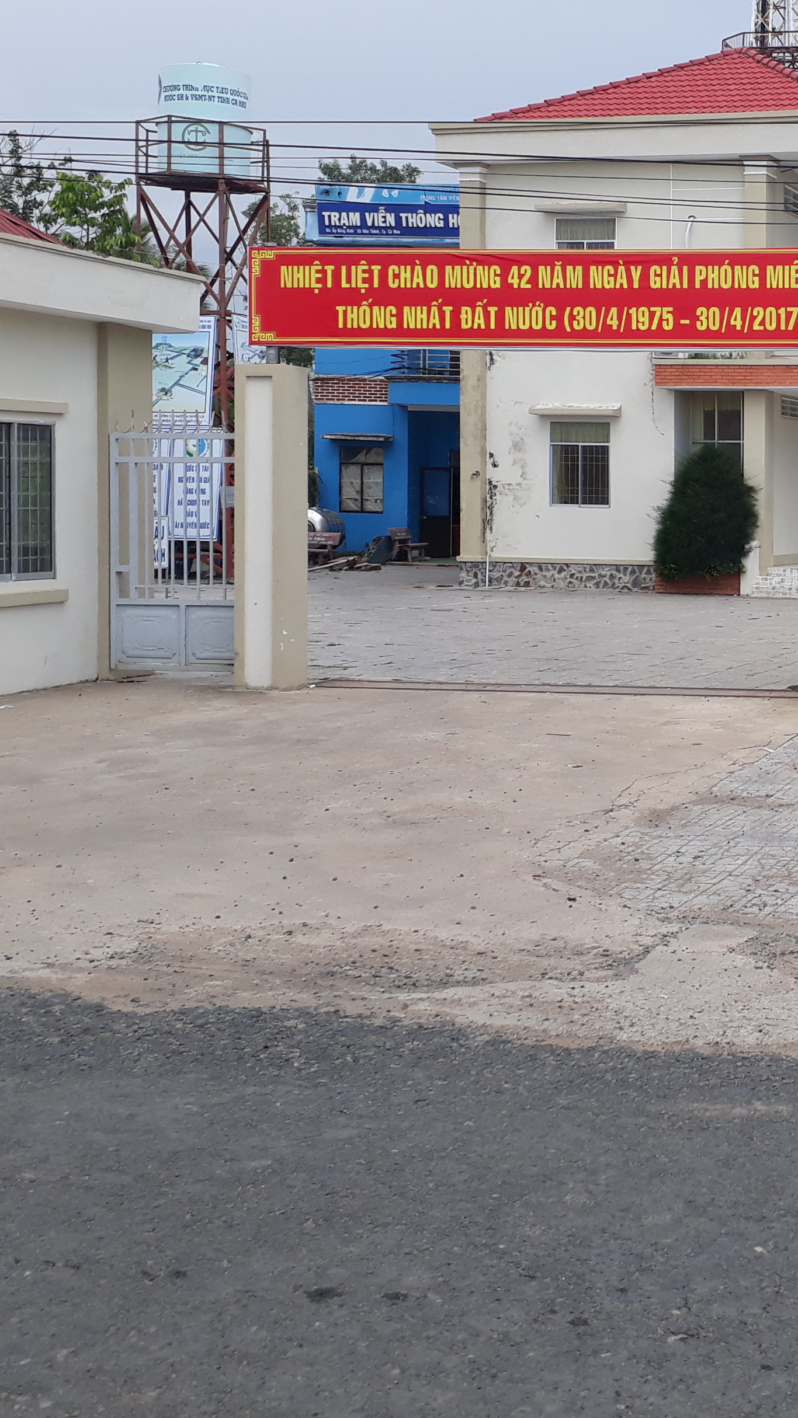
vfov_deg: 41.1
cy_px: 537
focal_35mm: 50
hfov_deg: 22.2
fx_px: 1881
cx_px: 948
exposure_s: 1/234
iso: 40
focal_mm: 3.6
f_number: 1.9
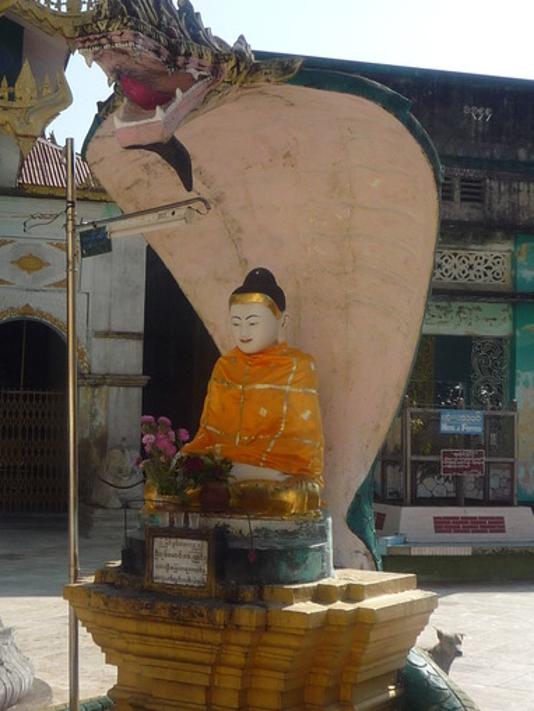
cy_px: 387
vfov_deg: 34.9
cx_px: 203
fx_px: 1131
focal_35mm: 55
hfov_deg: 26.5
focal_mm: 4.4
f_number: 4.5
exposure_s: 1/800
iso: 100
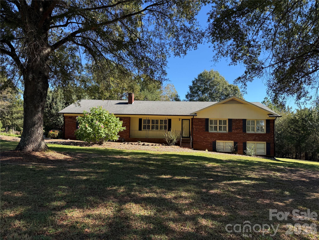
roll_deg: -1.3
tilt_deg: +4.8
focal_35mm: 24
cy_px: 120
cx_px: 160
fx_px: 221
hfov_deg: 71.6
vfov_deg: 56.8
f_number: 1.78
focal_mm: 6.76
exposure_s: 1/1464
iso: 100
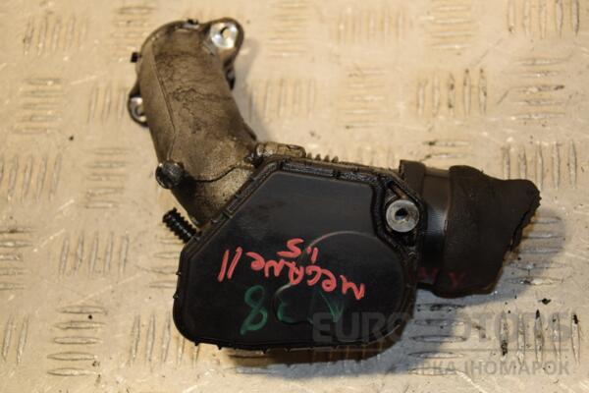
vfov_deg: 18.2
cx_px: 294
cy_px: 196
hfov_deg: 27.0
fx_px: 1227
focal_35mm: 75
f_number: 5
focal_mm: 50
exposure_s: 1/200
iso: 800
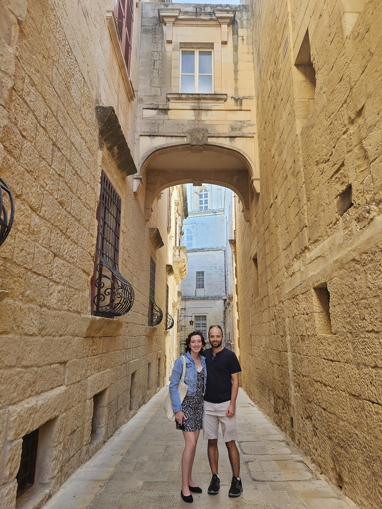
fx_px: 338
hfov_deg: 58.9
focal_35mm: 23
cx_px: 191
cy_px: 254
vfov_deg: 73.9
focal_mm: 6.3
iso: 100
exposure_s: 1/180
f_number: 1.7
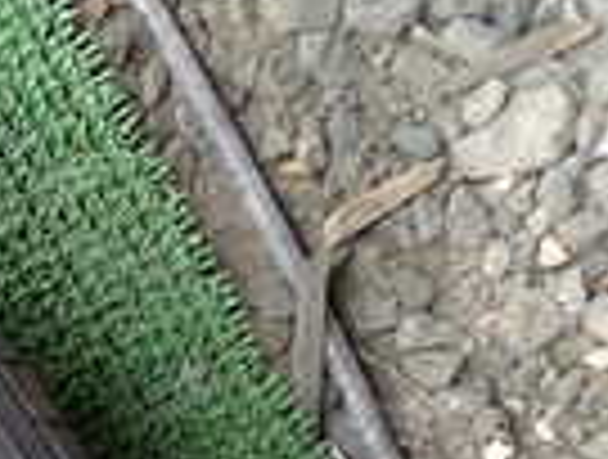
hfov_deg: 12.4
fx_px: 2342
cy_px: 954
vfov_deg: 10.2
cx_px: -739
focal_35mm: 133
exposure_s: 1/80
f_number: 2.3
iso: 200
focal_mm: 5.4
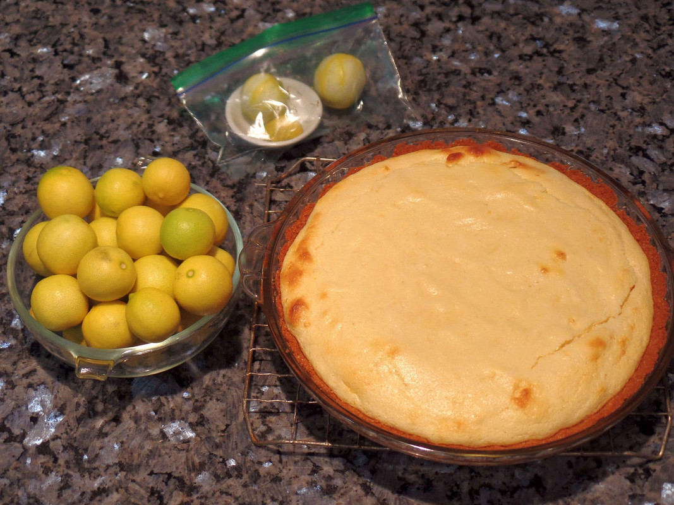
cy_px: 252
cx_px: 337
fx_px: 1246
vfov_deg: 22.9
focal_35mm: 64
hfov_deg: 30.3
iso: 100
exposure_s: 1/45
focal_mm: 11.4
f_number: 3.6
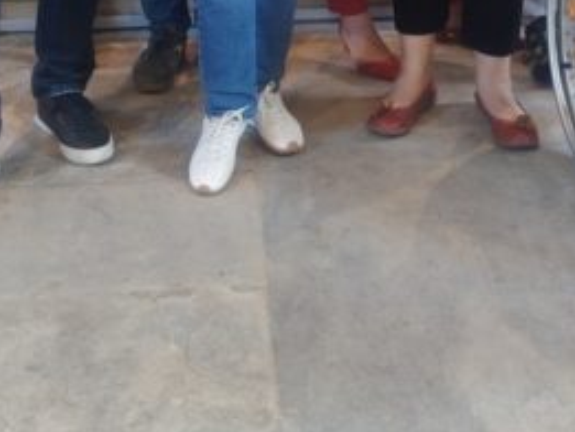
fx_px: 1313
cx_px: 275
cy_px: -263
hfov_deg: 24.7
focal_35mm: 79
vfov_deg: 16.6
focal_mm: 5.25
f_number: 1.75
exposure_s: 1/33.3
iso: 538
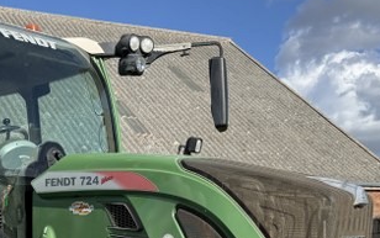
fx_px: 684
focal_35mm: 66
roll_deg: +1.2
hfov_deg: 30.5
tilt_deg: -3.8
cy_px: 300
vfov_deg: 18.5
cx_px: 91
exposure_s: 1/3021
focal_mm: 6.76
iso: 80
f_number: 1.78
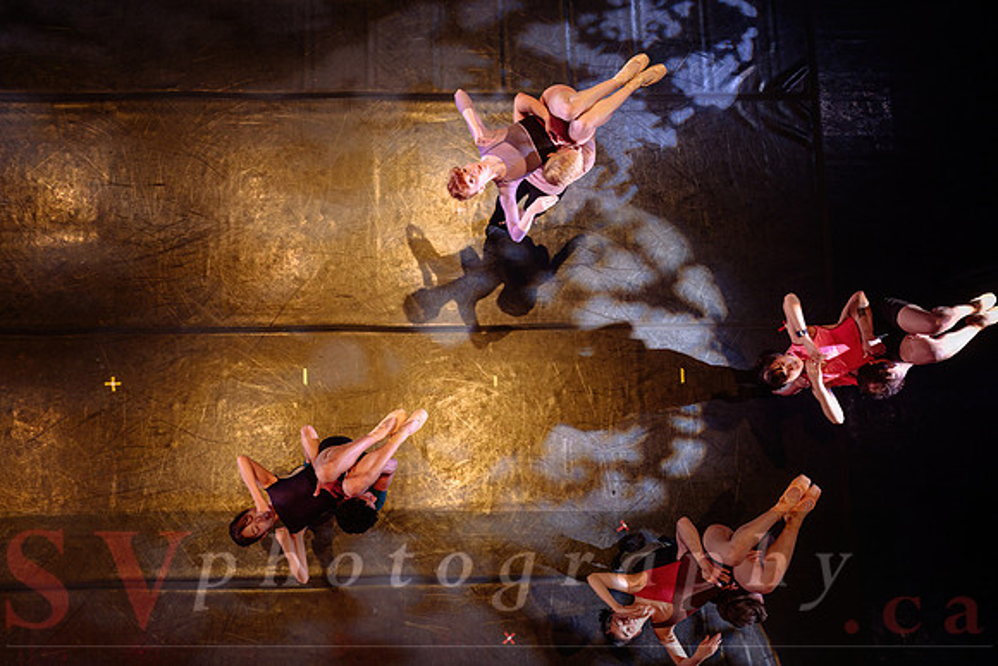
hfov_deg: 46.6
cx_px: 397
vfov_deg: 32.2
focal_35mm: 41
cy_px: 272
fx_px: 1150
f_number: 2.8
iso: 1600
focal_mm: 34
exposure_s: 1/125
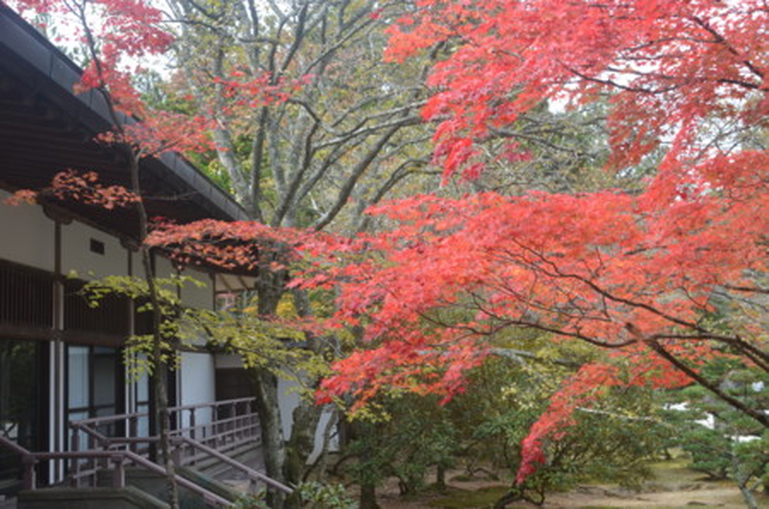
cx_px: 384
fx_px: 991
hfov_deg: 42.4
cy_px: 254
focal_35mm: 46
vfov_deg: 28.8
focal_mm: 31
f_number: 5.6
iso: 250
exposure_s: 1/125
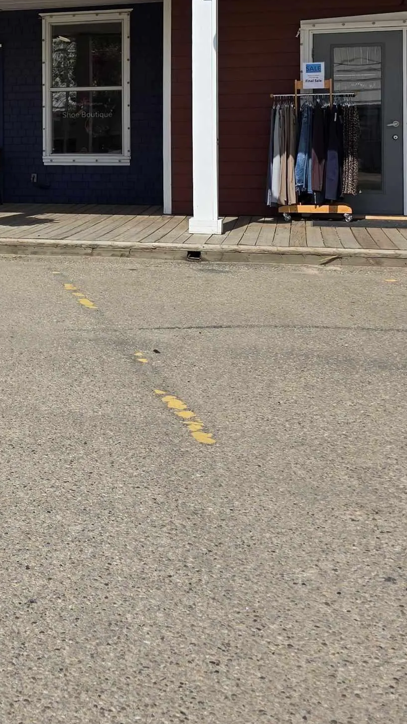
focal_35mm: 53
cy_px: 158
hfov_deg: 21.3
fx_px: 1017
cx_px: -60
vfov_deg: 37.9
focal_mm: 6.3
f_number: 1.7
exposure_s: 1/7944
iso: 64
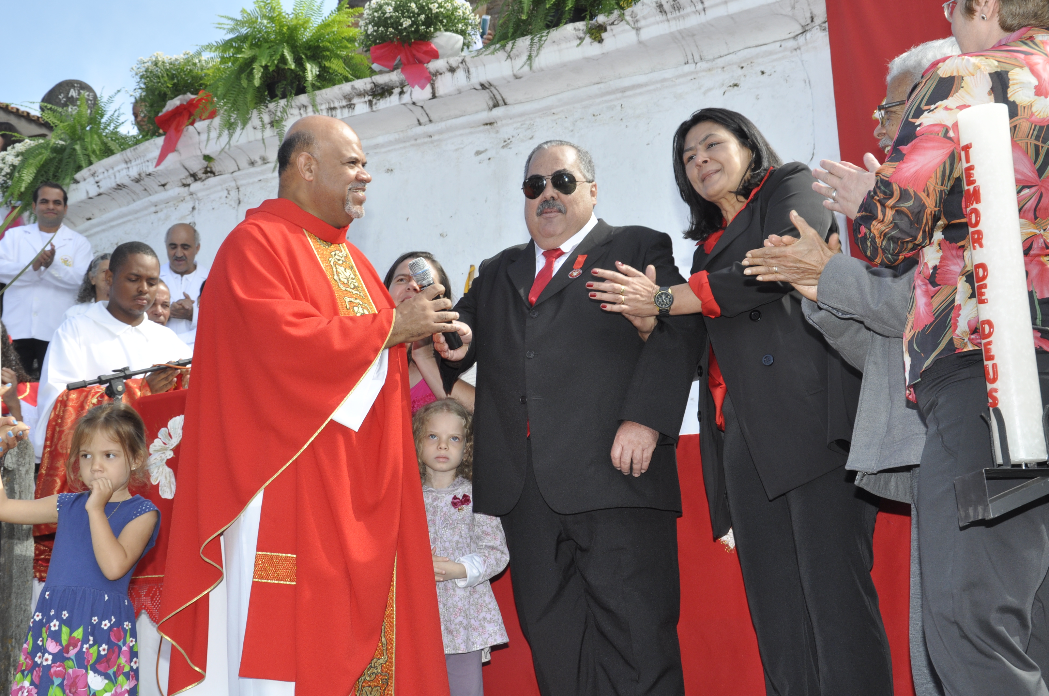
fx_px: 1659
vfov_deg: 23.7
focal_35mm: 57
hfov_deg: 35.1
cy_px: 348
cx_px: 524
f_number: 9
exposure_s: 1/200
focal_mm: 38
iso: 400
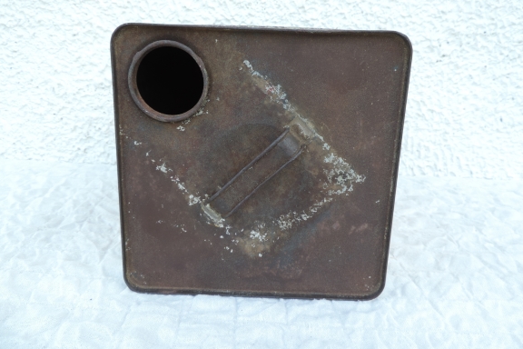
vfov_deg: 49.4
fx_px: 378
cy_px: 154
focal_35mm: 26
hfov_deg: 69.4
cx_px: 253
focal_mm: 4.3
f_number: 3
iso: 80
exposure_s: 1/125
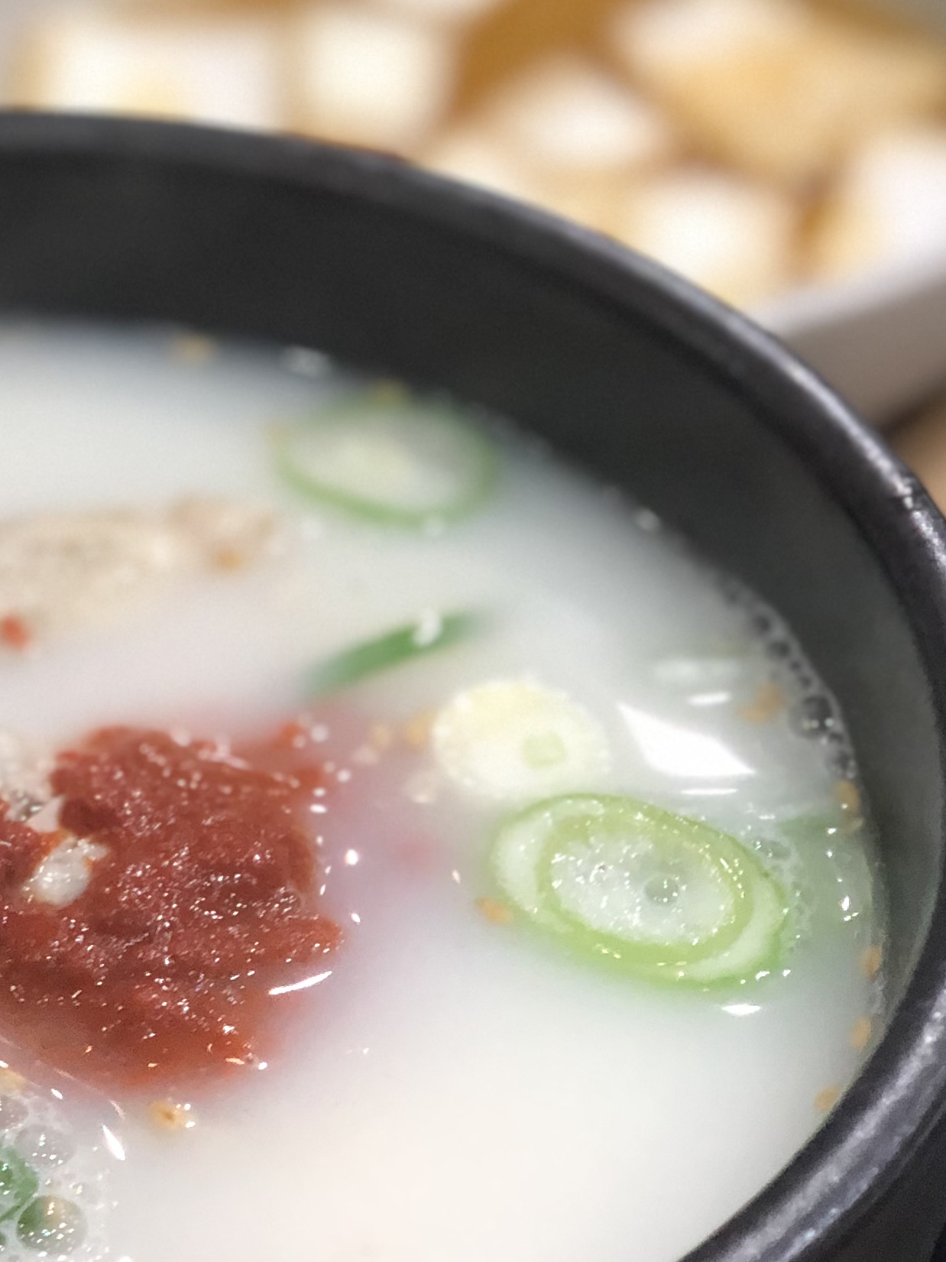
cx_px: -40
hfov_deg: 11.5
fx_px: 4628
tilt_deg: -34.2
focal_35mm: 127
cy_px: 300
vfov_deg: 15.4
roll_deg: +3.1
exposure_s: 1/30
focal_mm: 6
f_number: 2.4
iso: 125
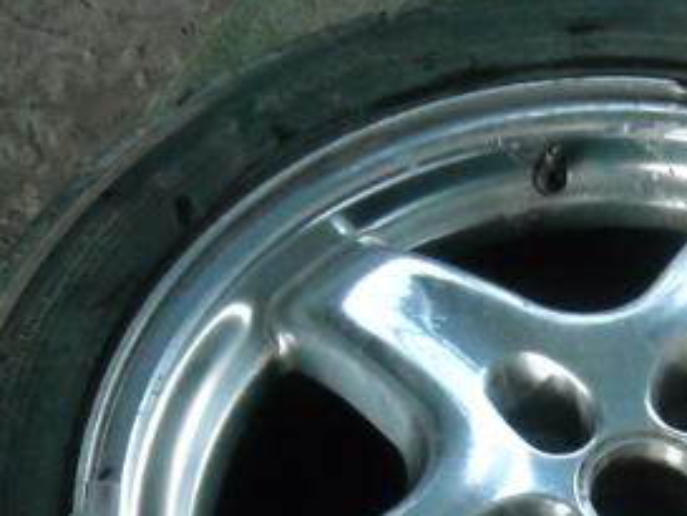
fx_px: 1628
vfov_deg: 17.4
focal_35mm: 82
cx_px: 664
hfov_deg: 23.0
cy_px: 579
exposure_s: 1/184
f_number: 2.8
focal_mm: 5.7
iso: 644
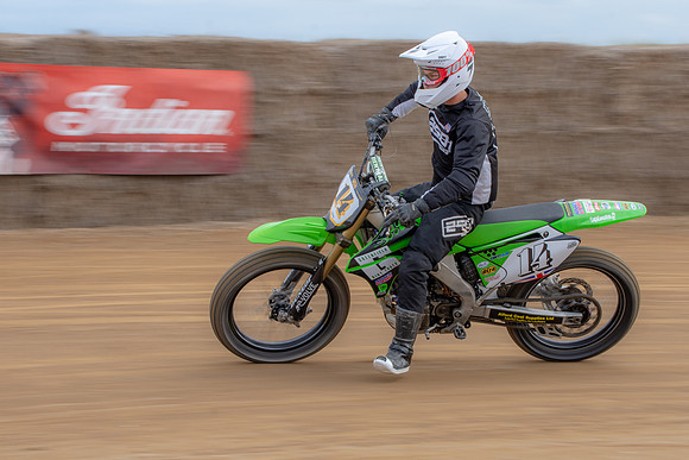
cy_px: 214
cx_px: 387
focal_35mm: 121
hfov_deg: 16.9
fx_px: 2317
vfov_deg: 11.3
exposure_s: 1/100
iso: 200
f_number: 13
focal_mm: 70
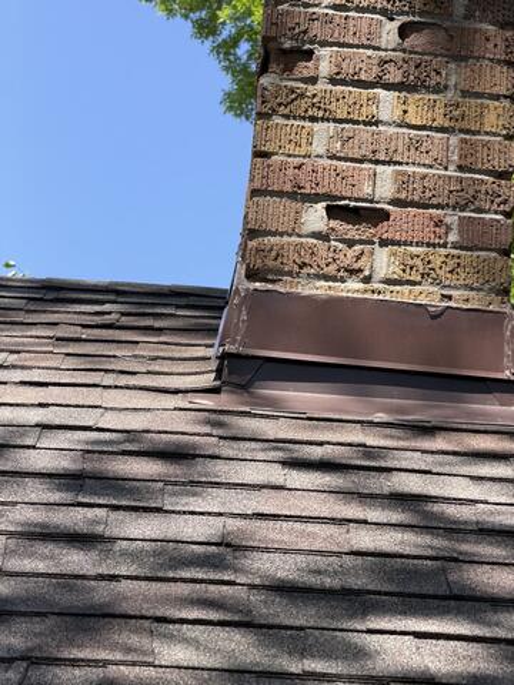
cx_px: 257
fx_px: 1980
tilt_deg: +22.3
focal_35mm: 100
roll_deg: -3.2
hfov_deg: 14.8
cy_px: 342
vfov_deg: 19.6
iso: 50
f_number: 2.8
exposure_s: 1/549
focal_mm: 16.89
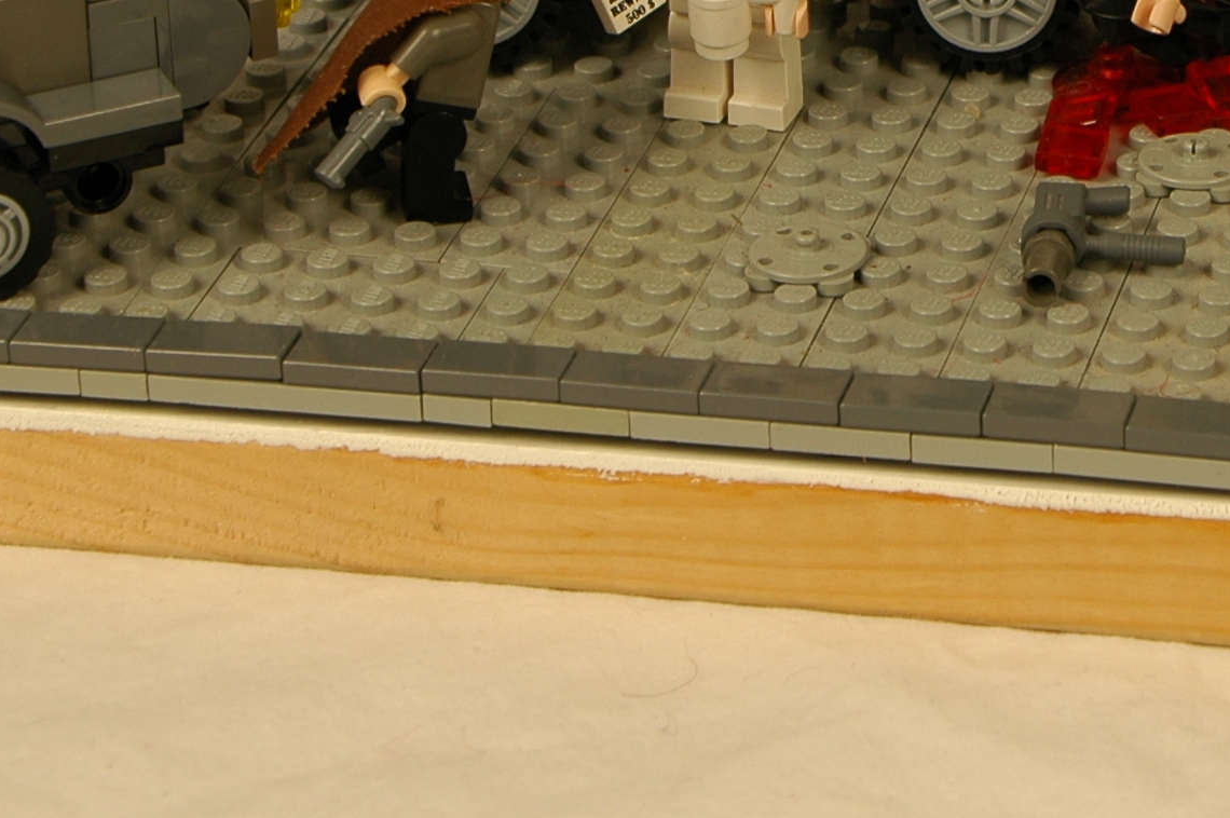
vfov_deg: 7.5
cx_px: 1137
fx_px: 6213
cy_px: -190
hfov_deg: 11.2
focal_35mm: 182
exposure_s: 1/80
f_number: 8
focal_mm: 46
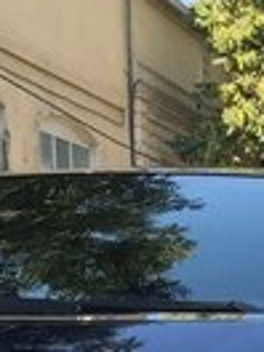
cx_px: 357
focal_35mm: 109
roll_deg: -1.3
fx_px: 1108
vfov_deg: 16.0
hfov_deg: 13.1
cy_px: 581
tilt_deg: -11.1
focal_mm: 4.15
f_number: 2.2
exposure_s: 1/553
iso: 25
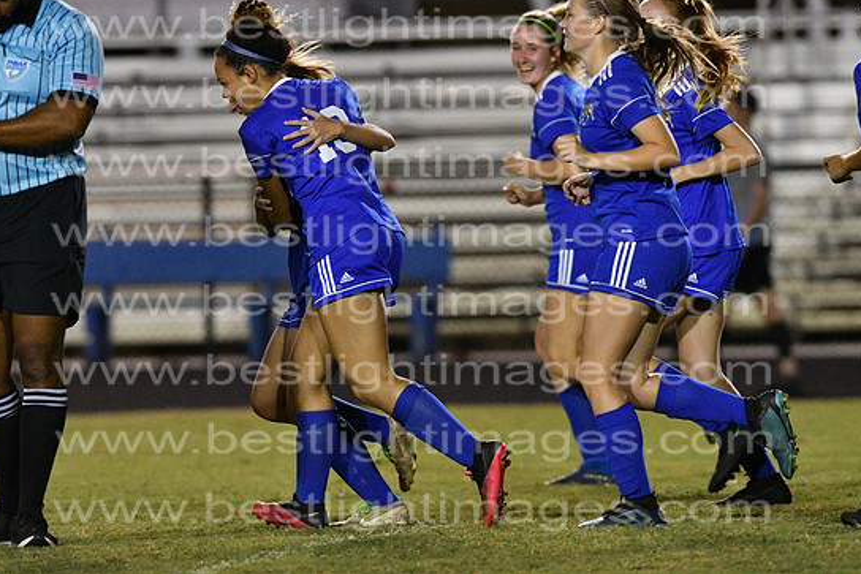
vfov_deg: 2.9
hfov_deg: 4.3
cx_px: 413
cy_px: 270
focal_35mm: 480
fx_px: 11482
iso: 10000
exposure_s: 1/640
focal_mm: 300
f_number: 3.5
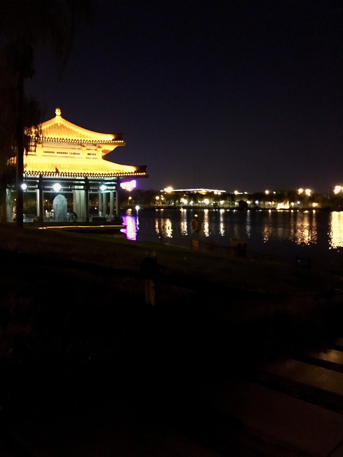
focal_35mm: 29
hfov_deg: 48.2
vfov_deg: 61.7
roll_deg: +0.5
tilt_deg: -4.0
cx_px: 172
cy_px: 228
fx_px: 383
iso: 1250
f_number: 2.2
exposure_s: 1/17
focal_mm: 4.15
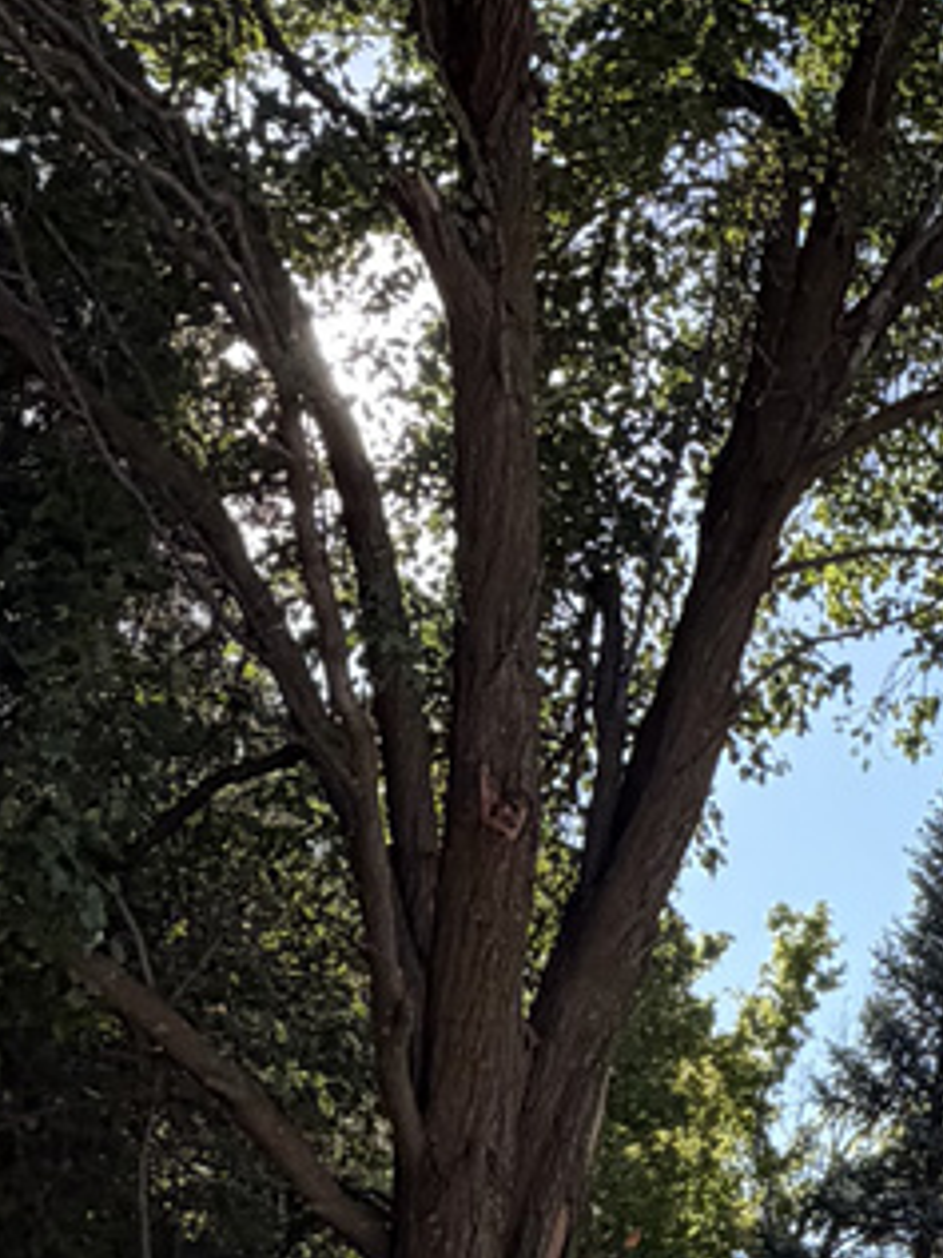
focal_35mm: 68
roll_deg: +2.2
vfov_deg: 27.9
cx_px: 1436
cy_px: 1019
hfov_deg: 18.9
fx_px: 2470
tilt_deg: +14.4
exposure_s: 1/770
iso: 40
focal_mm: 2.22
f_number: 2.2
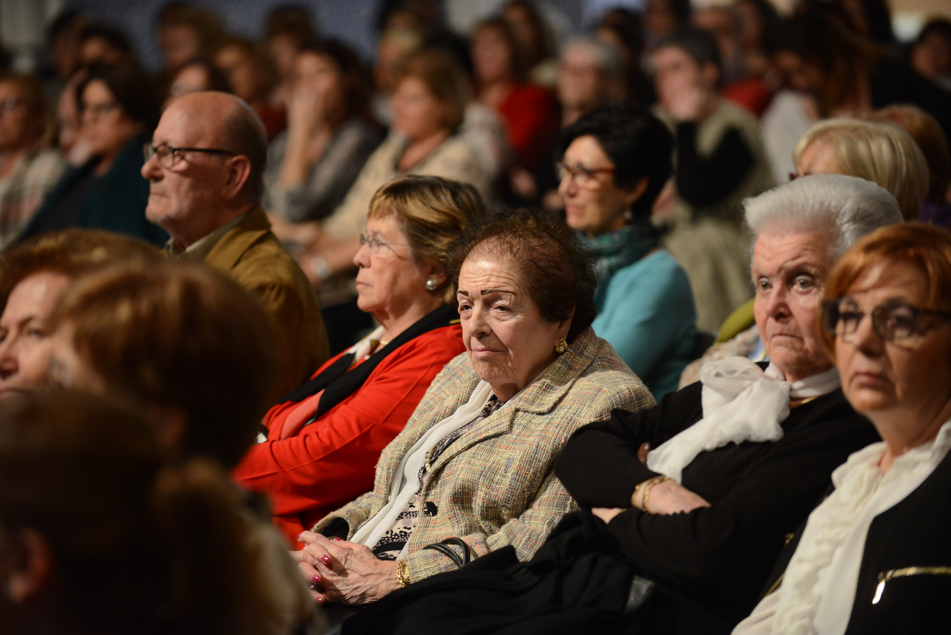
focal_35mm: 135
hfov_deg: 15.2
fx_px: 3567
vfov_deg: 10.2
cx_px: 476
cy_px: 318
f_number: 2.8
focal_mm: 135
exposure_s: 1/80
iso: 2500
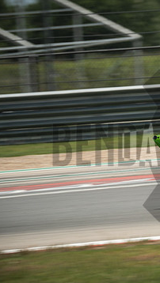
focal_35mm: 641
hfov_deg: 1.9
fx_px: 4823
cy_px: 146
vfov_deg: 3.4
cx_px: 219
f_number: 8
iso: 160
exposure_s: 1/250
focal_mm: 252.1
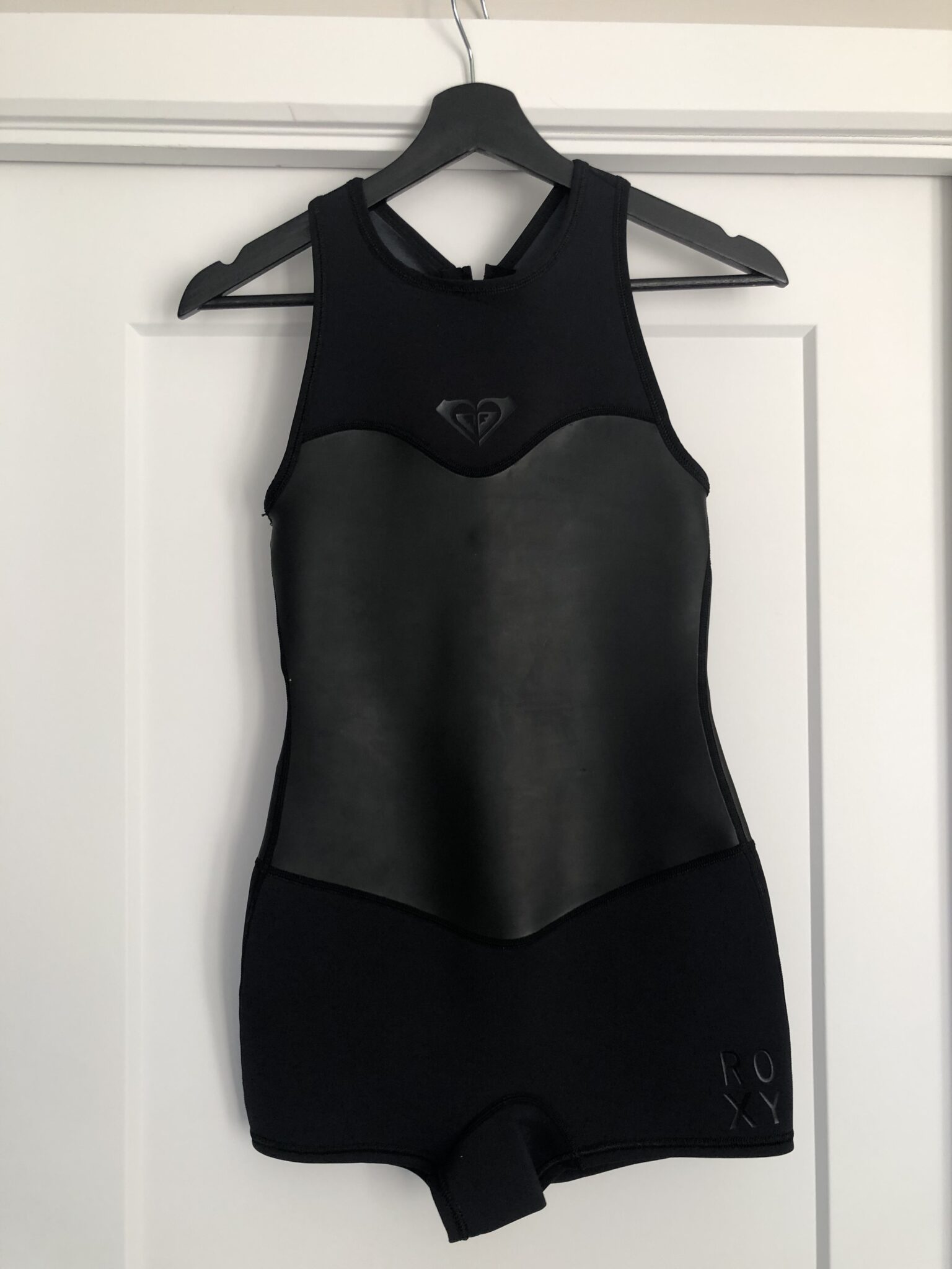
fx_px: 1027
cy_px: 634
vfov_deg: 63.4
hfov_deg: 49.7
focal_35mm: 28
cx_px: 476
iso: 25
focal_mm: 4
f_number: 1.8
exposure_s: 1/40
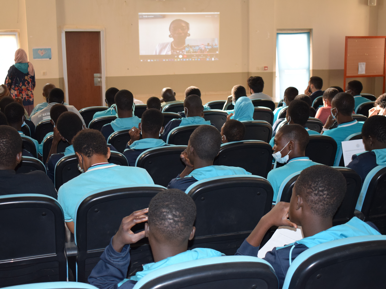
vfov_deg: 30.5
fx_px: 530
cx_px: 173
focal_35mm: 48
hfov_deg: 40.0
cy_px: 143
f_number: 4.2
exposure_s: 1/60
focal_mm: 29
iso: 1400
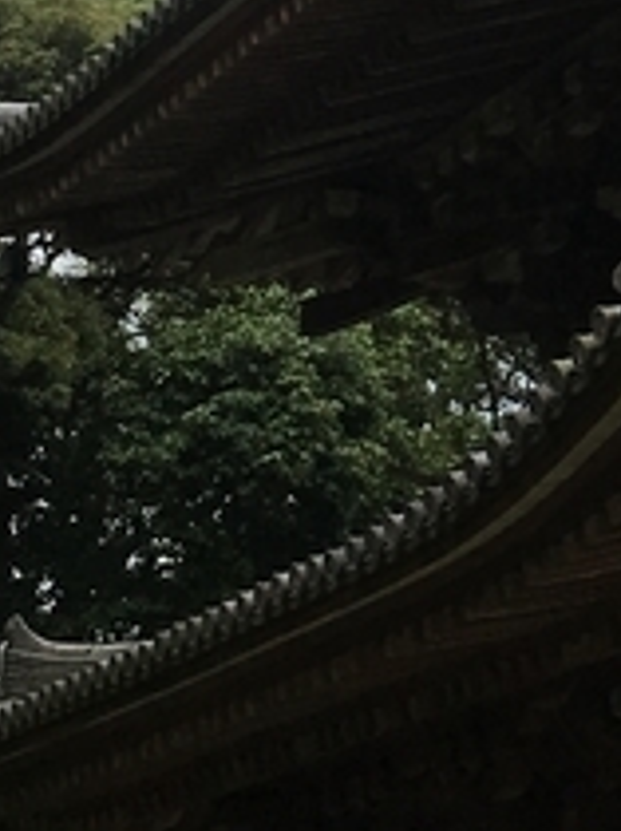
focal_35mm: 166
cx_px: 1191
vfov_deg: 11.6
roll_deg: +2.4
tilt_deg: +20.9
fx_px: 3979
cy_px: -289
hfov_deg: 8.5
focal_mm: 4.15
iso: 25
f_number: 2.2
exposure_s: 1/610
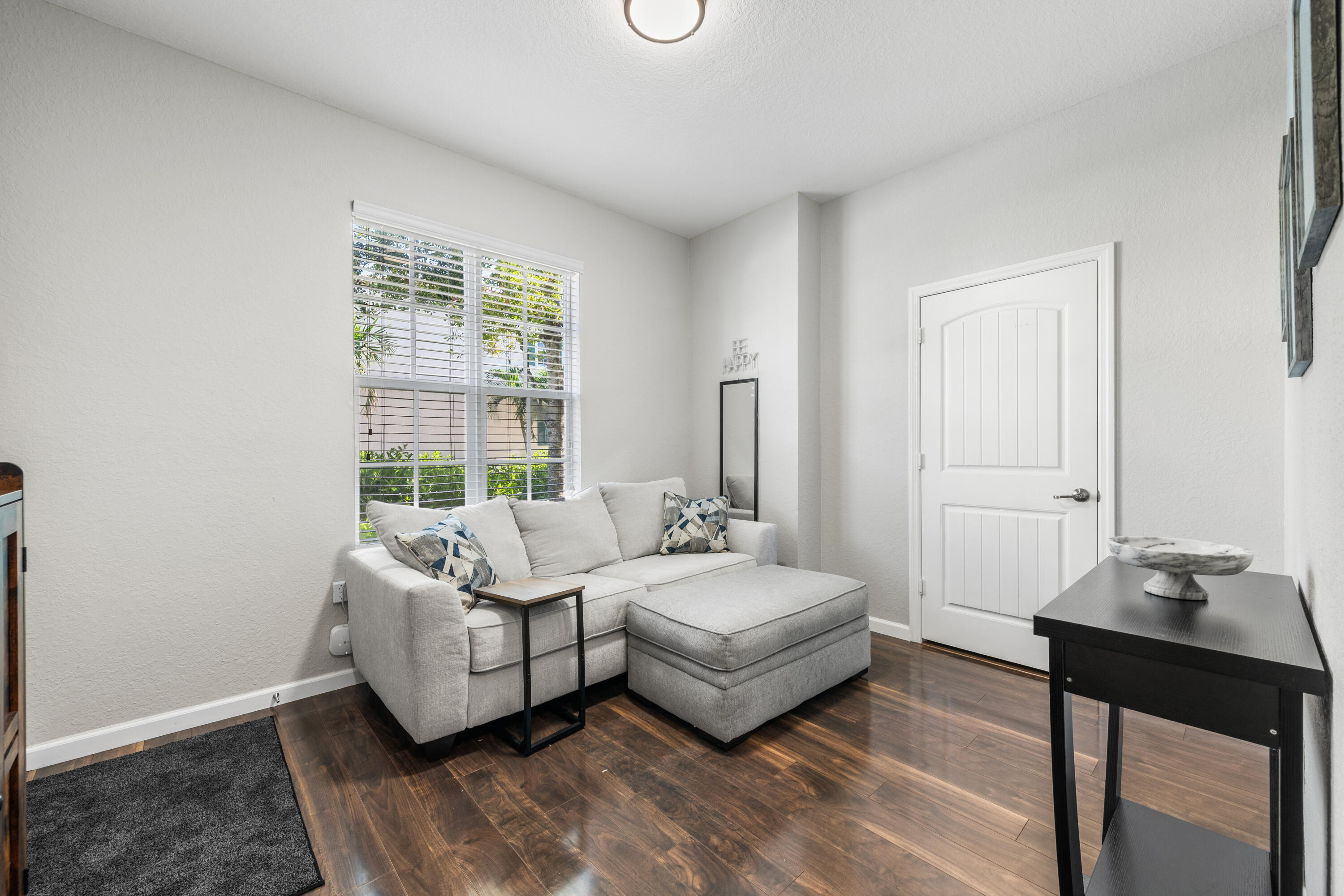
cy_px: 448
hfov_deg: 104.2
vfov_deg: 81.2
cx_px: 672
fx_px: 523
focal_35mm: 14
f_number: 9
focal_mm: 14
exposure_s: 1
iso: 100
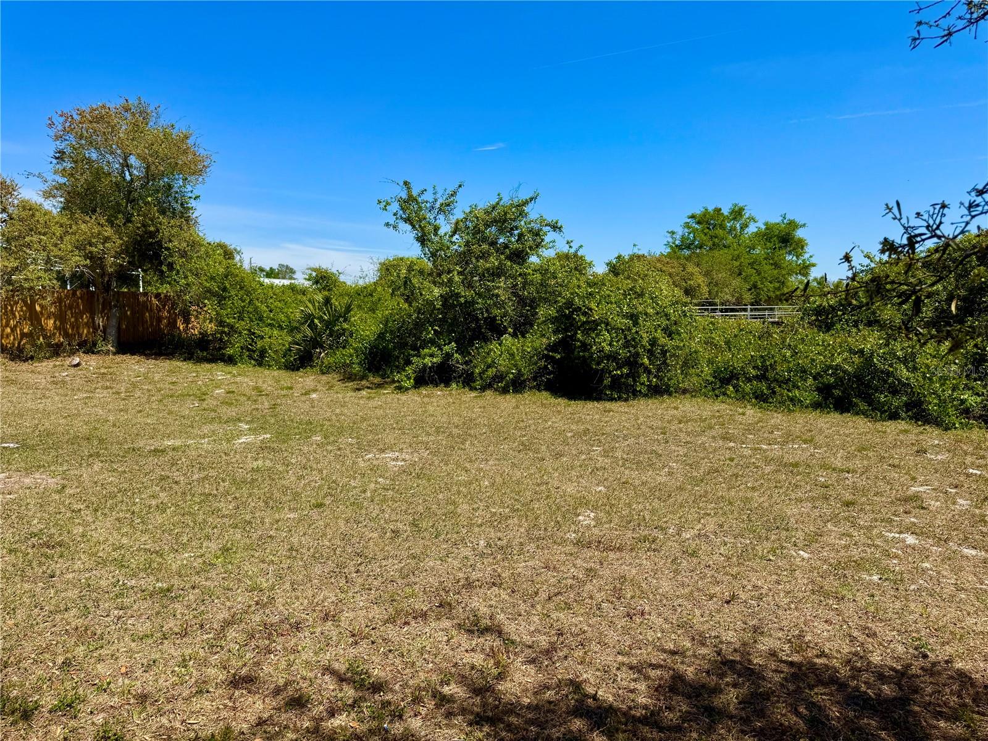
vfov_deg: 56.8
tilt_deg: -4.7
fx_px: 685
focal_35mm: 24
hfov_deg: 71.6
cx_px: 494
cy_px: 370
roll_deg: +0.3
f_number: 1.78
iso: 80
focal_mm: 6.76
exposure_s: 1/4310
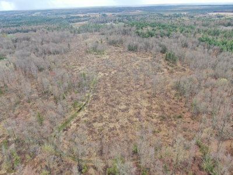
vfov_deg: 56.8
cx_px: 116
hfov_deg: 71.6
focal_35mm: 24
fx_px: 162
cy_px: 88
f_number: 2.8
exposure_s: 1/200
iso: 100
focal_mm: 4.39
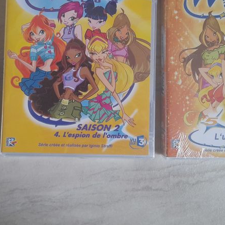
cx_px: 62
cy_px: 51
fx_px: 368
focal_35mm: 50
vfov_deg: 33.2
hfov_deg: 33.5
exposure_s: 1/60
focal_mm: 4.6
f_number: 2
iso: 320
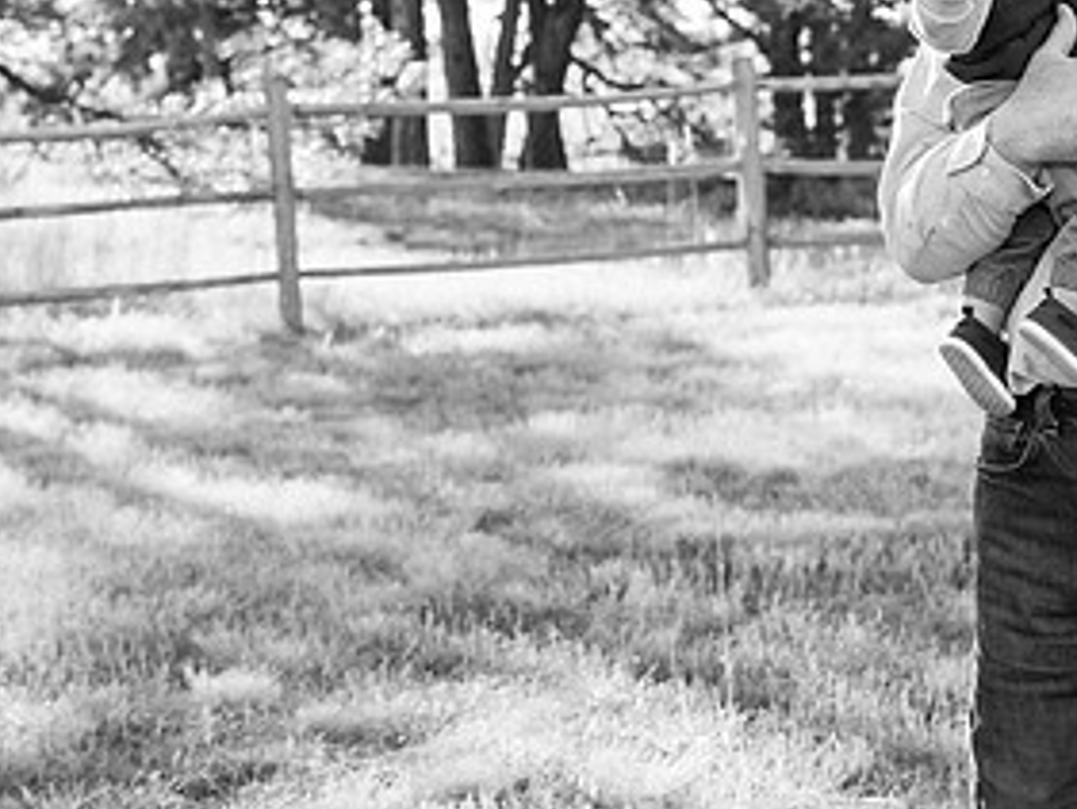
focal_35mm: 139
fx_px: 4327
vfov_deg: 10.7
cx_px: 1092
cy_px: 355
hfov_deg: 14.0
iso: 1000
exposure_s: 1/320
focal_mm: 70
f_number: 7.1
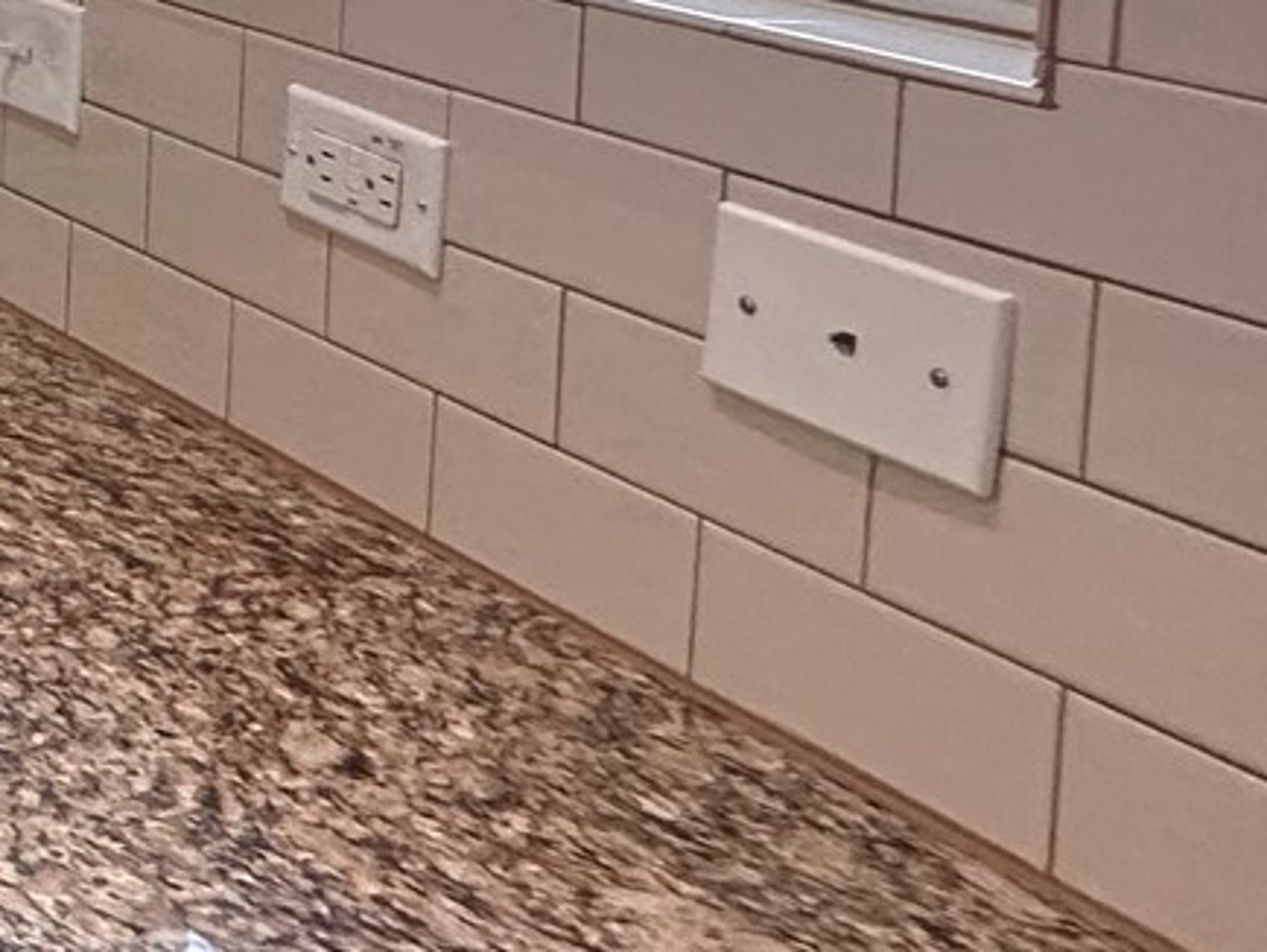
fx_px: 2417
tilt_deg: -3.9
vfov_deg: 20.4
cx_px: -1582
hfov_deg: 16.5
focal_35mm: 66
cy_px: -286
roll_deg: -0.1
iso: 200
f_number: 2.2
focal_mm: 2.22
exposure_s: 1/120
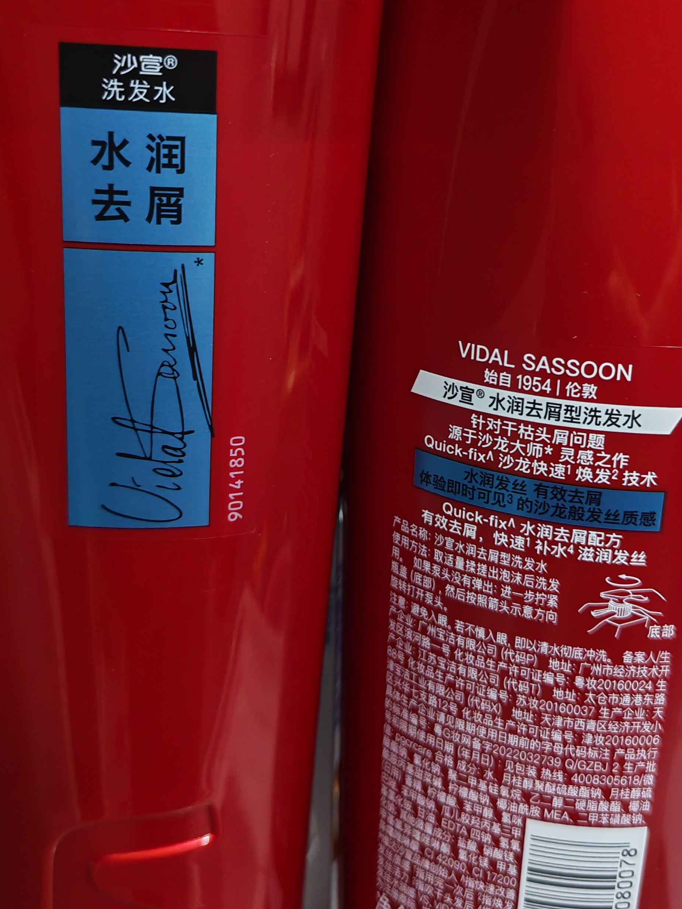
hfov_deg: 35.9
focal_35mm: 40
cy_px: 351
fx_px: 1051
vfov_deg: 46.5
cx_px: 375
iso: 2500
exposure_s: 1/33
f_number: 1.9
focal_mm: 6.12
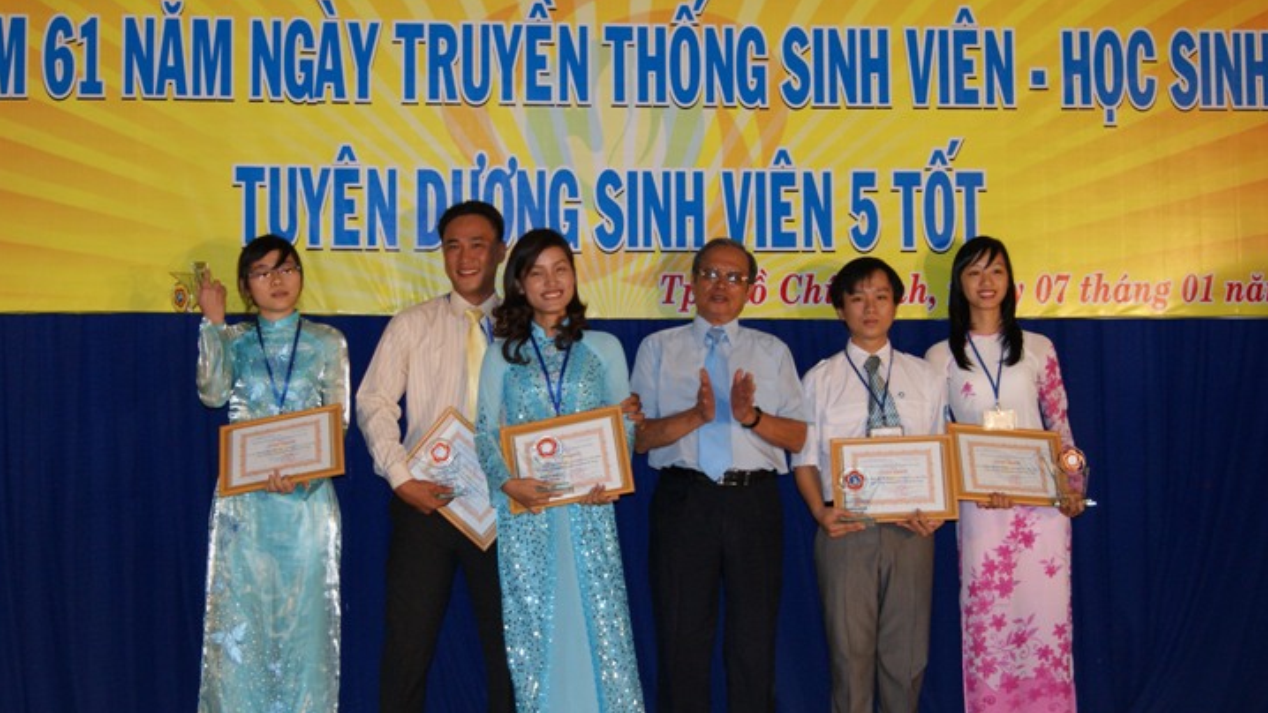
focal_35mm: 41
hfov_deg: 49.4
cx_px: 634
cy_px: 419
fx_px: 1379
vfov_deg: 29.0
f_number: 5.6
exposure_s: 1/60
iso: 400
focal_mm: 26
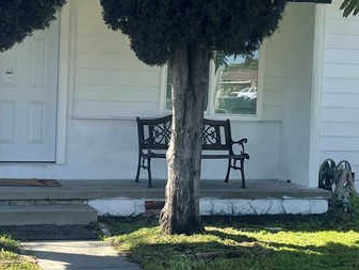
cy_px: 136
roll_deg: -1.1
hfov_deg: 24.5
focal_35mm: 79
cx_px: 104
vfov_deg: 18.7
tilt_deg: -4.2
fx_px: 820
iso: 32
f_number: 1.6
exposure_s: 1/1024
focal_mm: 4.2
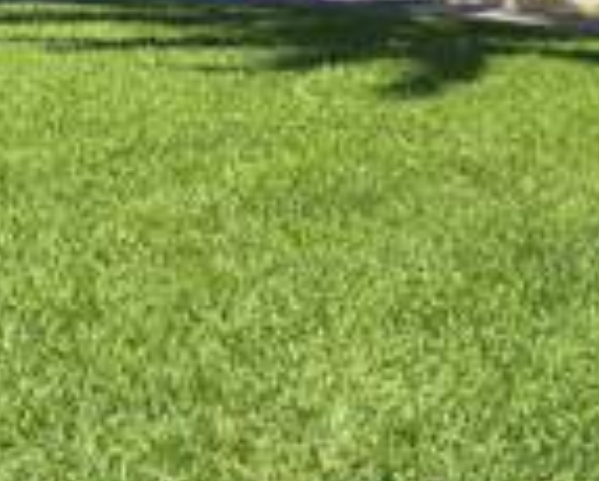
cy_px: -46
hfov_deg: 22.3
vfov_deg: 17.5
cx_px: 176
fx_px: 1510
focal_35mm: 85
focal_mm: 4.25
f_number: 1.8
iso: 32
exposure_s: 1/1727
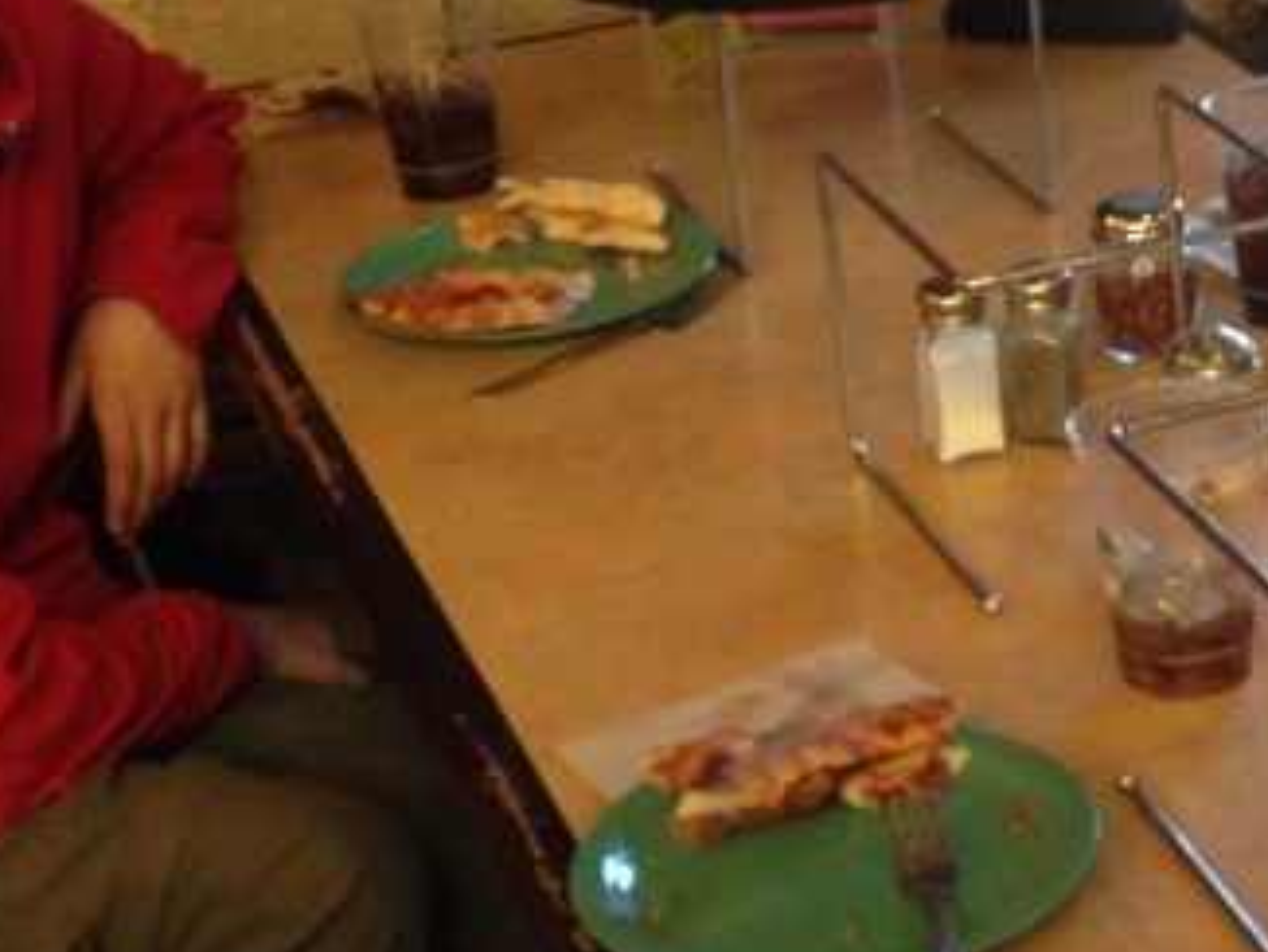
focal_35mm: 104
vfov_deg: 14.2
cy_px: 433
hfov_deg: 18.3
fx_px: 3811
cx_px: 1346
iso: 80
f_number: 2.4
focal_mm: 4.12
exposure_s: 1/20
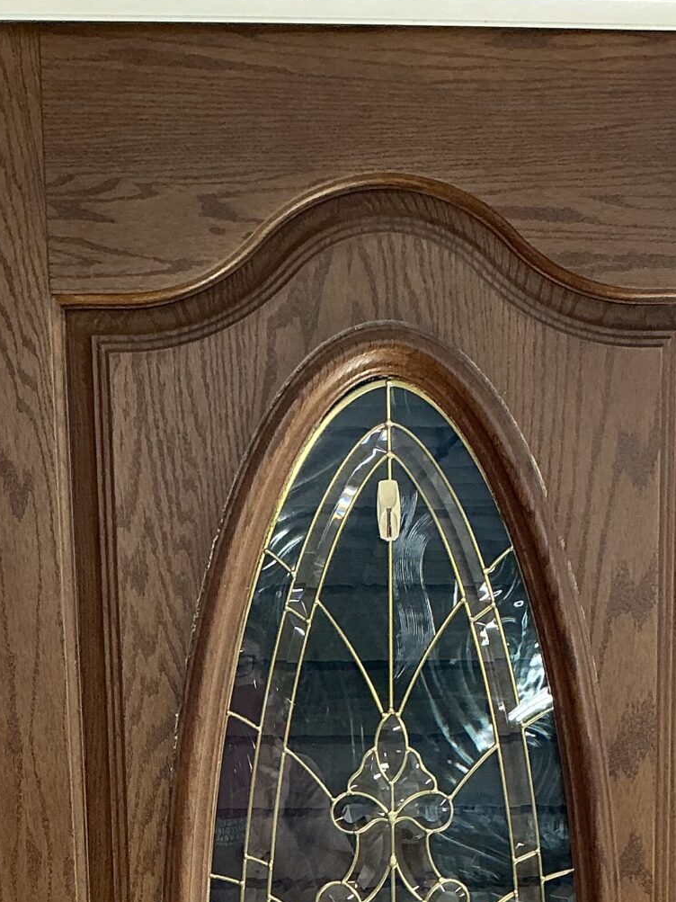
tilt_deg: -14.3
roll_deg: +0.3
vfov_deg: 24.4
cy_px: 1015
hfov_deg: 19.9
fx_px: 1927
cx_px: 362
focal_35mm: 74
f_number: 1.8
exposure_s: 1/60
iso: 64
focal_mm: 3
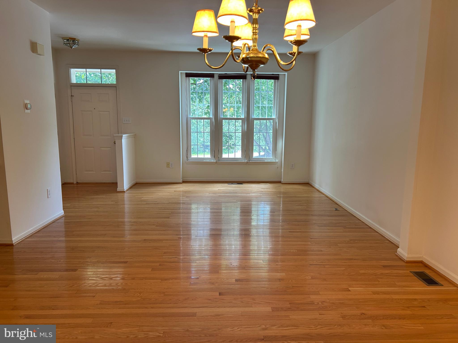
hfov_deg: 67.3
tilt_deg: -7.9
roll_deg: -0.6
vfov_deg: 53.1
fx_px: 344
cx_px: 229
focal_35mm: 26
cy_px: 172
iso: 100
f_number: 1.5
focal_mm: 5.7
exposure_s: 1/120
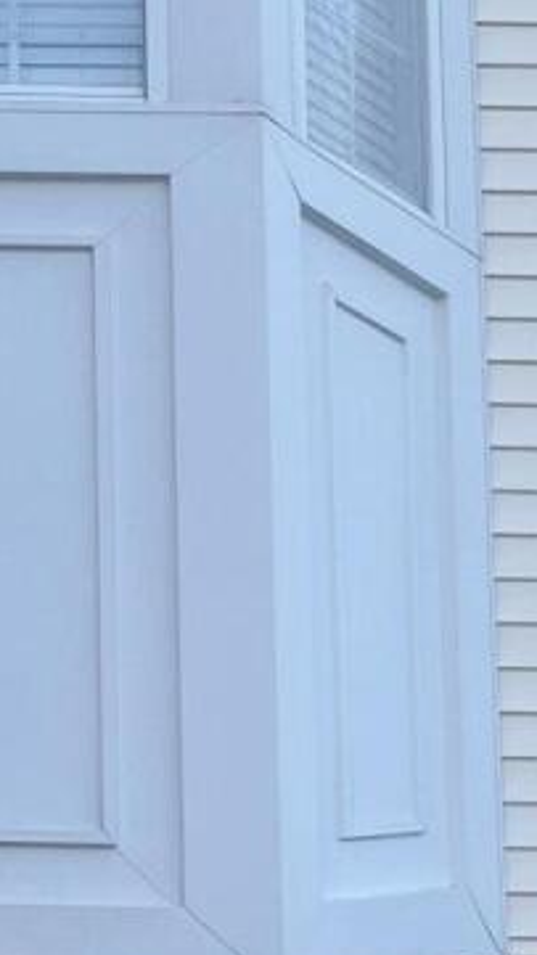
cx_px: -603
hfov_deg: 7.4
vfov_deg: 13.3
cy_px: 1138
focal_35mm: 157
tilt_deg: +11.8
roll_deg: -0.6
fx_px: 3975
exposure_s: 1/544
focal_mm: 5.1
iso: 50
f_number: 1.6
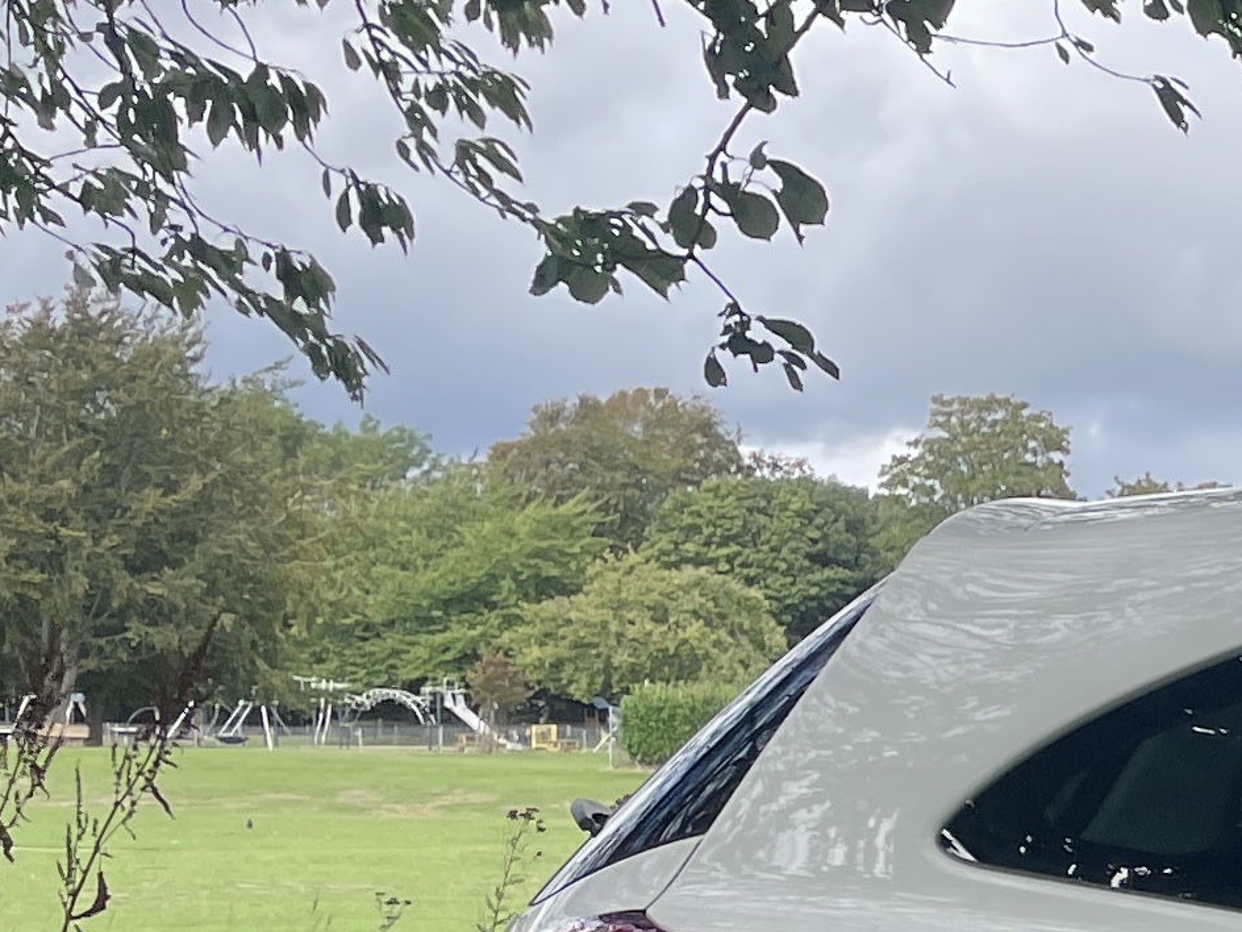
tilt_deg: -2.7
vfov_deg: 12.9
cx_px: 2450
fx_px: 3983
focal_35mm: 111
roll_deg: -0.4
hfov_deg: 14.7
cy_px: 1201
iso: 32
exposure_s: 1/1092
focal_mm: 4.2
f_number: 1.6
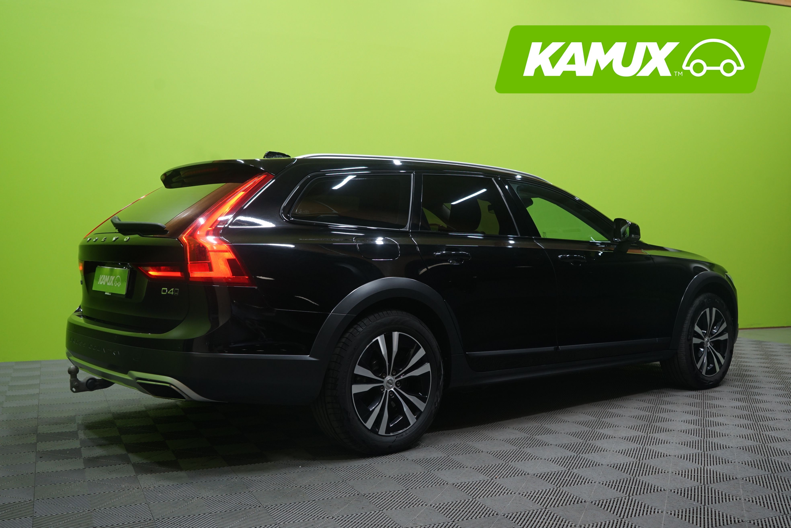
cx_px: 396
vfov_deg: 37.9
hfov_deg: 54.4
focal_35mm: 35
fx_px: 769
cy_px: 264
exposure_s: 1/25
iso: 800
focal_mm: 35
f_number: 5.6
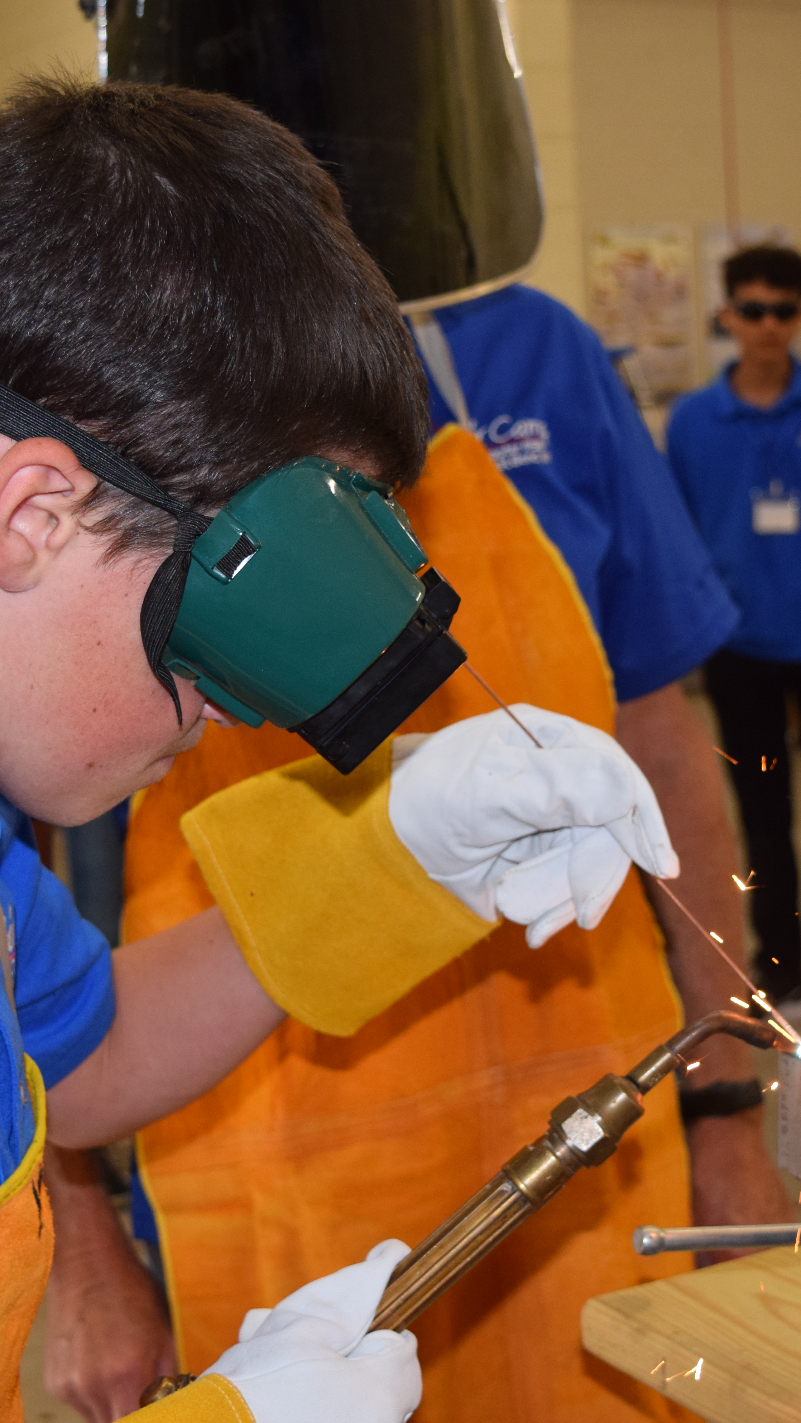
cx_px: 497
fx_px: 2597
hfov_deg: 17.5
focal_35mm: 69
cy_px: 713
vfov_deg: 30.7
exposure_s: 1/125
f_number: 5.6
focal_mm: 29
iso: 800
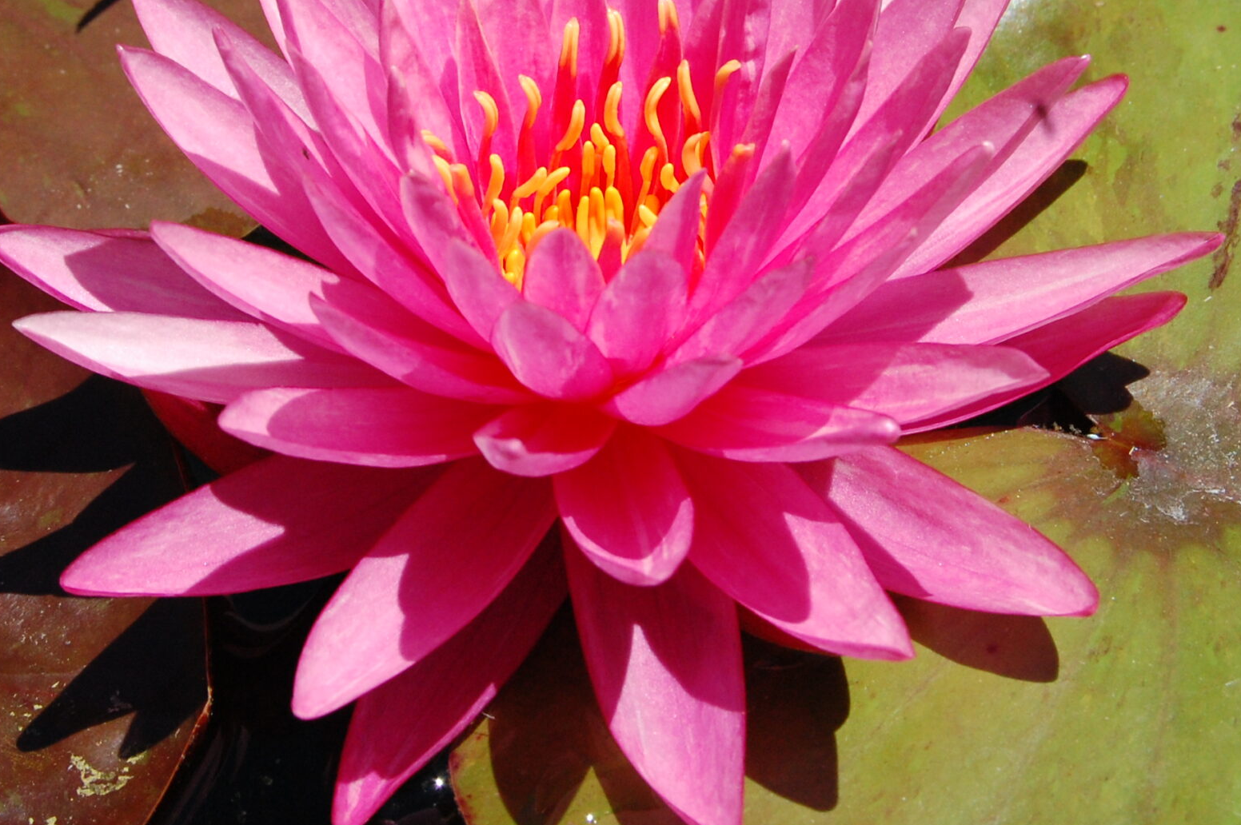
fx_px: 3410
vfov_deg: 13.8
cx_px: 617
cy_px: 232
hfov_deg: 20.6
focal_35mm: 99
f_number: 14
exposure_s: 1/800
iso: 800
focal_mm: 40
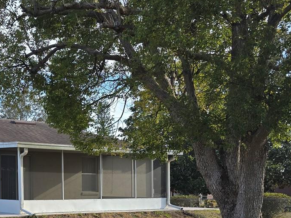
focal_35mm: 54
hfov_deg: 33.2
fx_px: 454
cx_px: 15
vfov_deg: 26.0
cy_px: 202
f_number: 1.7
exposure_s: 1/414
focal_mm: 6.3
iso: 12
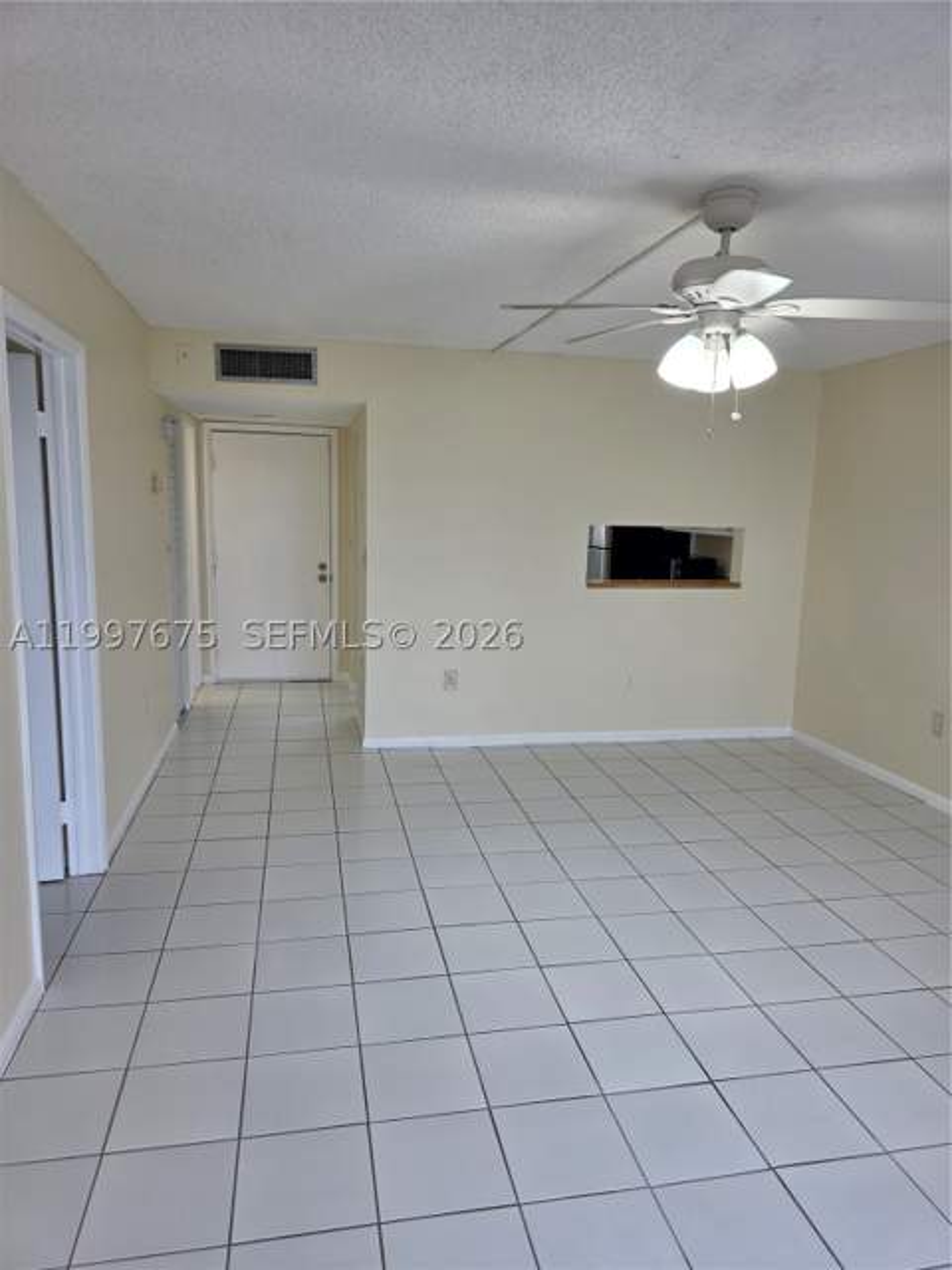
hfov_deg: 58.9
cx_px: 476
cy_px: 635
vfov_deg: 73.9
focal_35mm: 23
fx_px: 843
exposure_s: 1/120
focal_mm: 6.3
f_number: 1.7
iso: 50
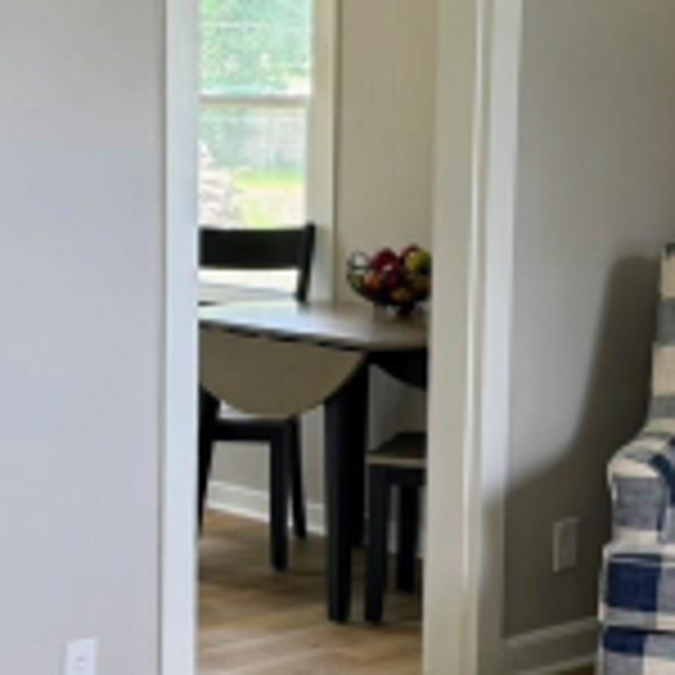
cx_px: 236
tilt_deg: -11.5
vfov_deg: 18.4
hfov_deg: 18.4
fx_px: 2074
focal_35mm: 94
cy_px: 459
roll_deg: -1.1
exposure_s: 1/120
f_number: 1.78
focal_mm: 6.76
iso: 100
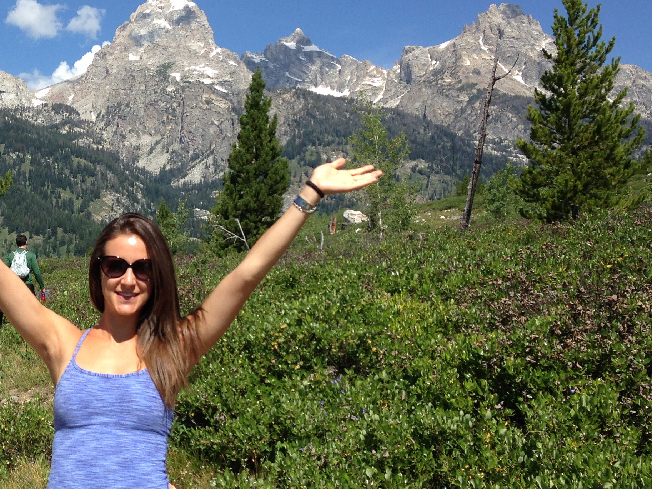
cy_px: 269
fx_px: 1111
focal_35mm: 59
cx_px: 129
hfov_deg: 31.8
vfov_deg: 24.8
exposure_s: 1/1466
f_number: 2.4
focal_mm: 4.12
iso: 50
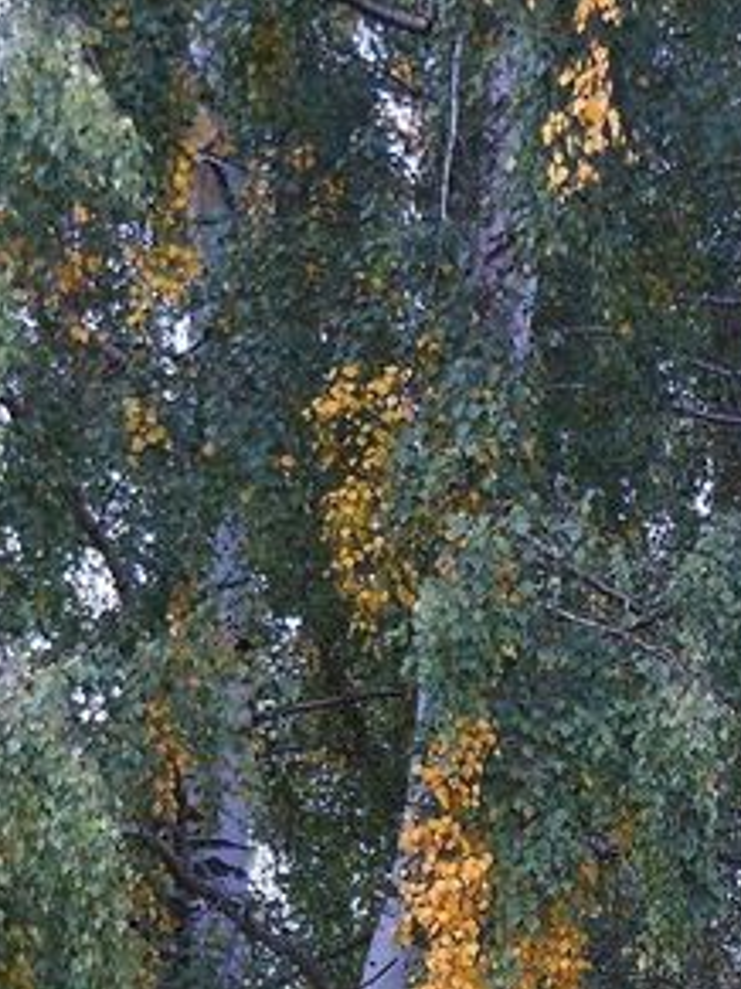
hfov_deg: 6.3
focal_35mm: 235
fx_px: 6712
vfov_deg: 8.3
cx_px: 365
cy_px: 1305
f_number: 4.4
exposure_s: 1/40
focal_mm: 13.6
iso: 80
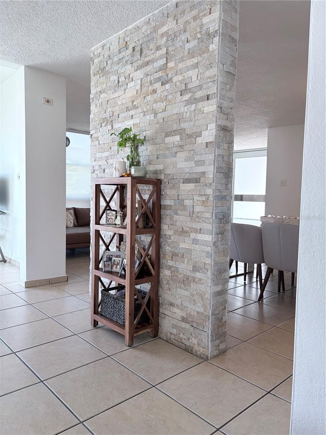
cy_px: 218
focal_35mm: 26
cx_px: 163
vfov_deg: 67.3
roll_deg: -0.9
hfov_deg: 53.1
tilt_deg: -3.5
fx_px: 326
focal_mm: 5.96
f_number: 1.6
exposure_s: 1/130
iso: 125
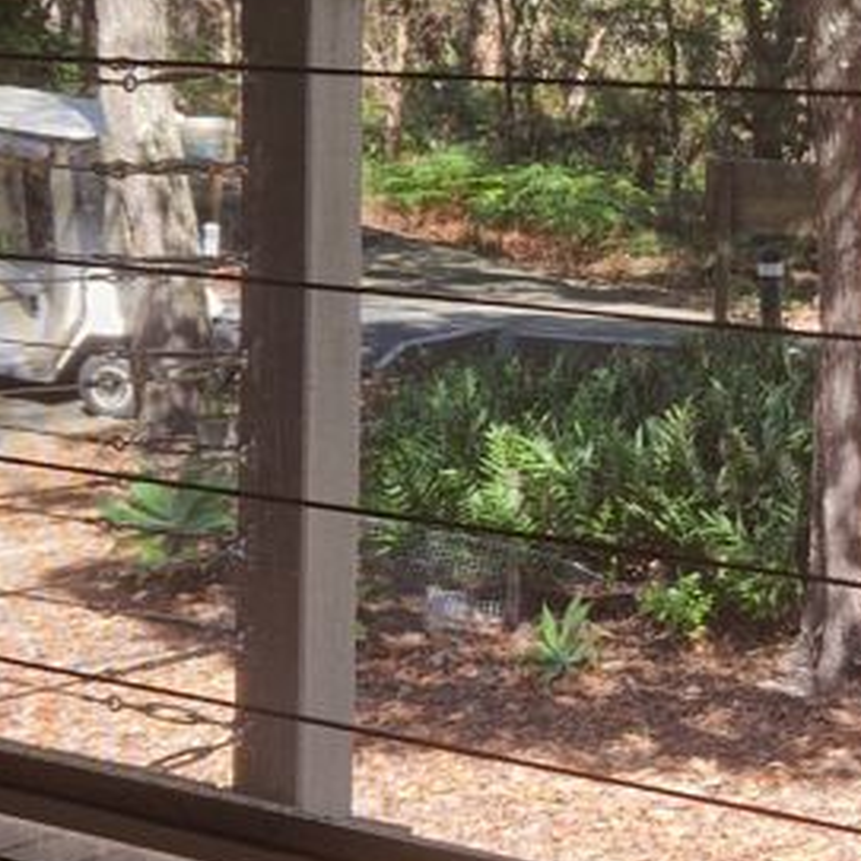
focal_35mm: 90
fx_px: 2533
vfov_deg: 19.3
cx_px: 813
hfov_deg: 18.9
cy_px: 394
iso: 50
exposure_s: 1/181
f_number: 1.8
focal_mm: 5.4
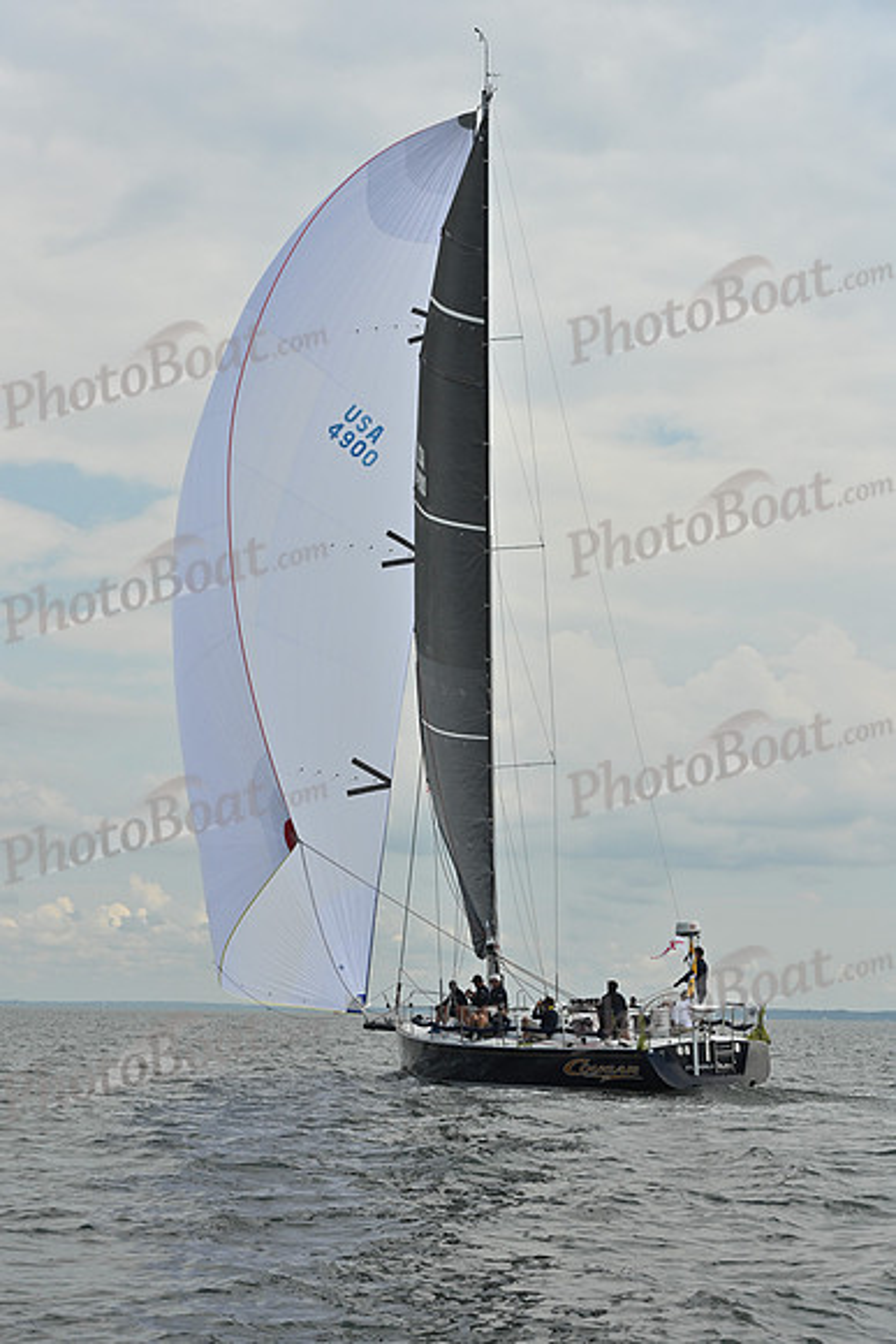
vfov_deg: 28.8
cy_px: 672
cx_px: 448
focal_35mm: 70
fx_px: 2612
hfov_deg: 19.5
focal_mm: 70
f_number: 9
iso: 320
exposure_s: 1/1600
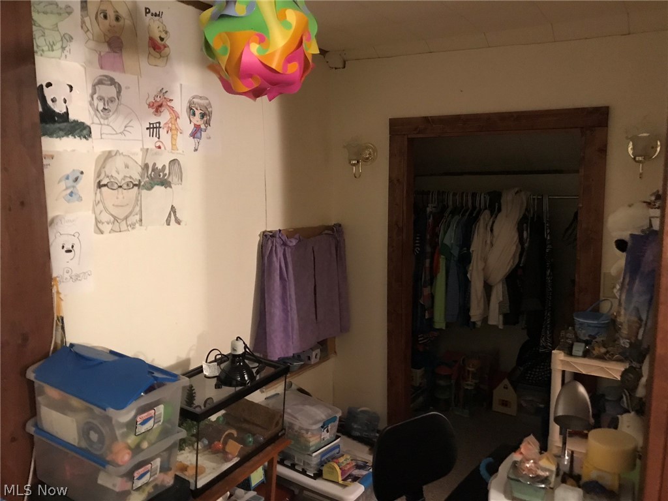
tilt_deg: -7.5
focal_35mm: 28
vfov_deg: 49.7
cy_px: 250
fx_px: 540
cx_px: 334
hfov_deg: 63.4
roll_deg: +1.4
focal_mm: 3.99
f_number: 1.8
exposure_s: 1/4
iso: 80
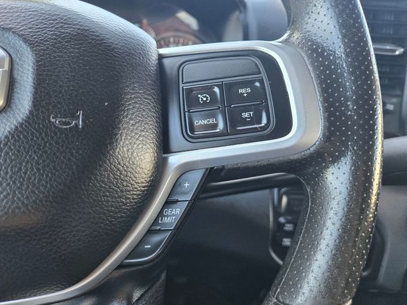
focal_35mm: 24
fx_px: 282
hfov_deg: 71.6
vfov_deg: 56.8
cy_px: 147
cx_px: 196
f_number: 1.8
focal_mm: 5.4
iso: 160
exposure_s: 1/120
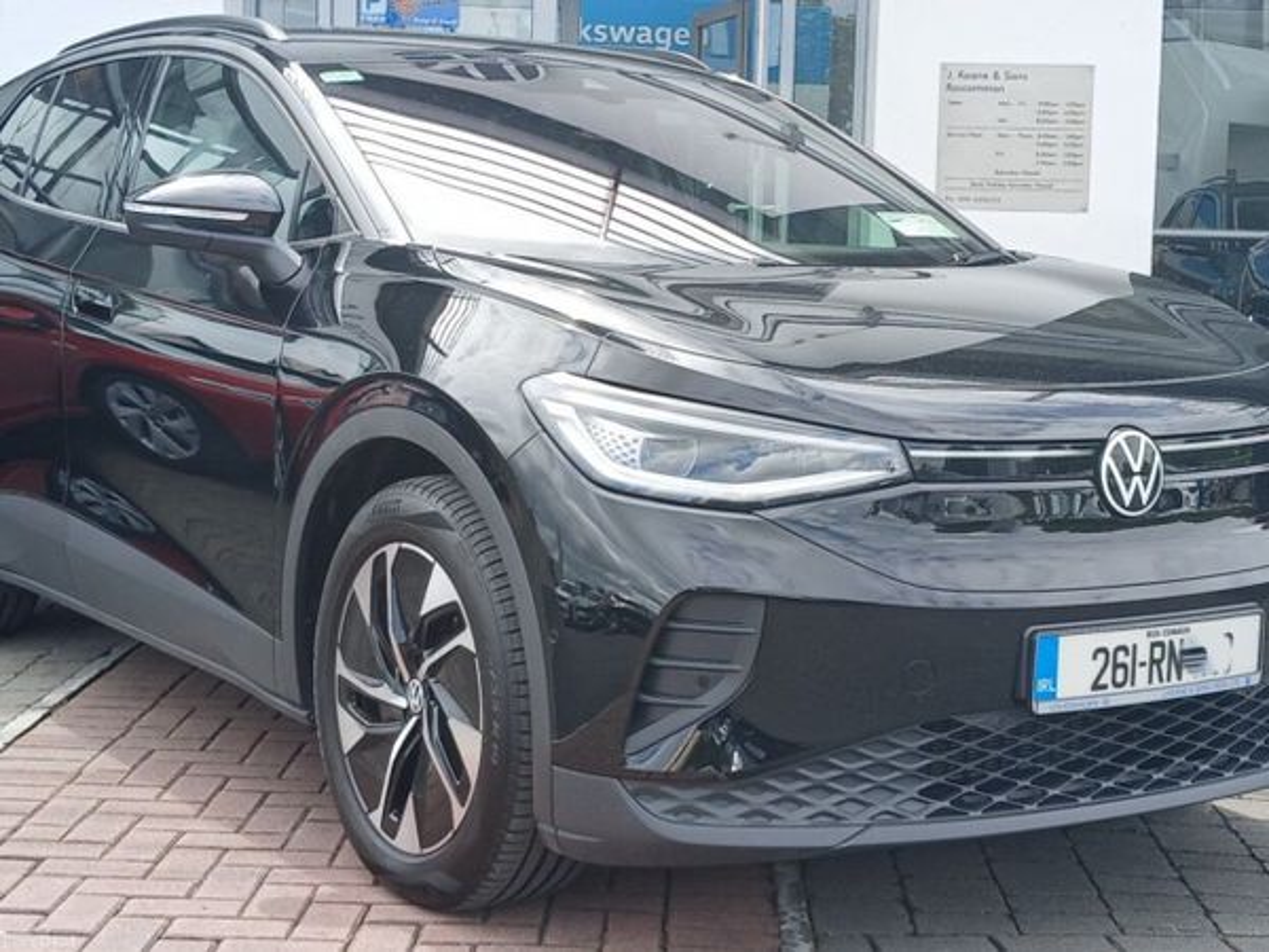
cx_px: 634
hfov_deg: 67.3
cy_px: 476
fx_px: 953
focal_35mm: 26
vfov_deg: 53.1
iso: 20
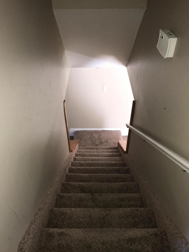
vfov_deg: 63.4
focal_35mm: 28
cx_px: 94
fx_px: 204
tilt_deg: -40.8
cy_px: 126
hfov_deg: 49.7
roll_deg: +2.1
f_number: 1.8
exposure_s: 1/30
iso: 40
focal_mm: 3.99
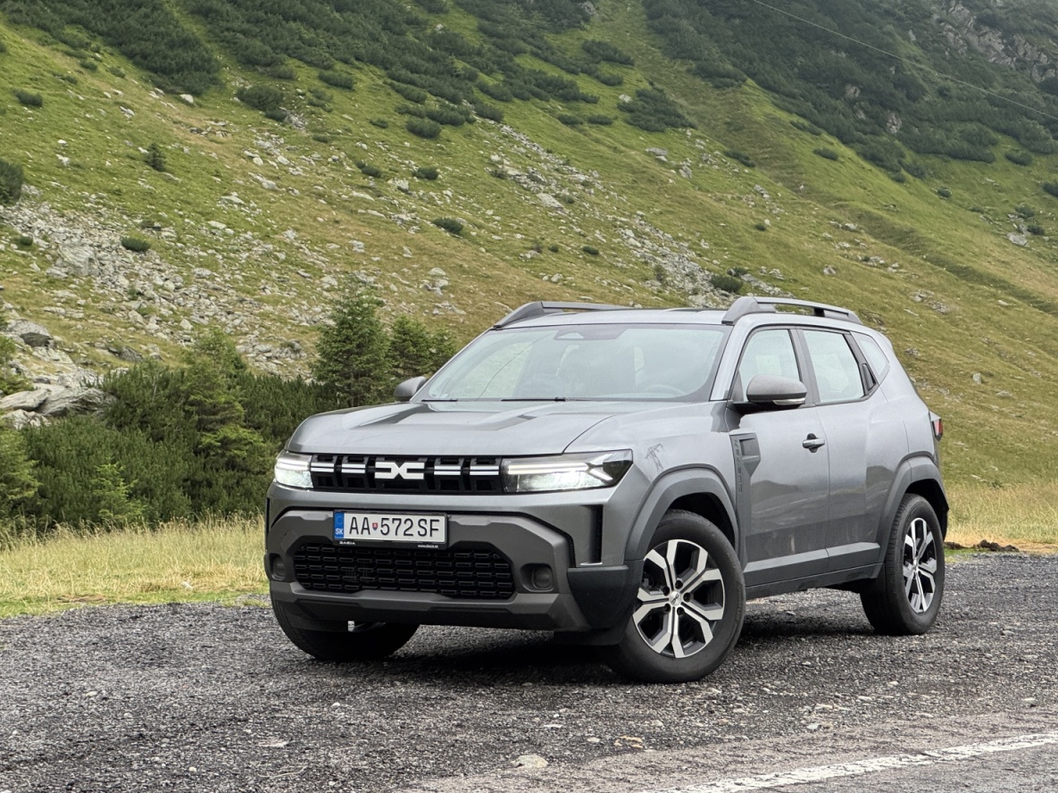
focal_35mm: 78
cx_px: 523
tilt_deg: -1.3
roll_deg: +0.1
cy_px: 395
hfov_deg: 25.0
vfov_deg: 18.9
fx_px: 2383
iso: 125
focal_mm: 9
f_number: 2.8
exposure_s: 1/196
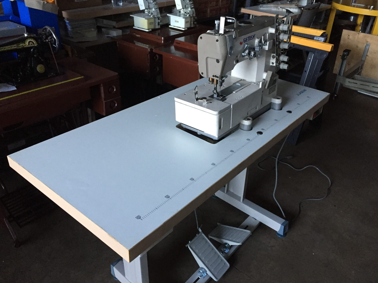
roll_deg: -3.8
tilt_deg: -30.5
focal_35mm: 30
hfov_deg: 60.0
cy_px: 137
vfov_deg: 46.8
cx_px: 194
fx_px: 328
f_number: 2.2
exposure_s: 1/30
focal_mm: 4.15
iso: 200
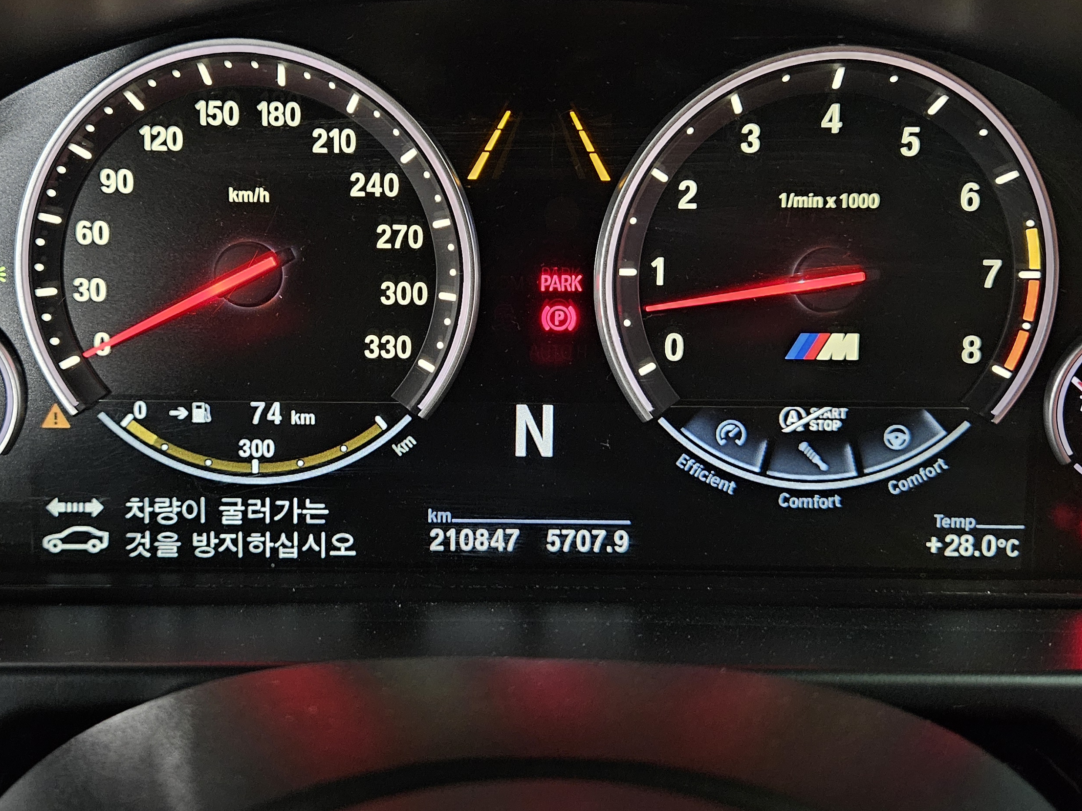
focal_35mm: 37
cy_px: 340
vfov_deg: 38.6
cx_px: 490
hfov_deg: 50.1
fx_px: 1157
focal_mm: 5.4
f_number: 1.8
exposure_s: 1/25
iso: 1000
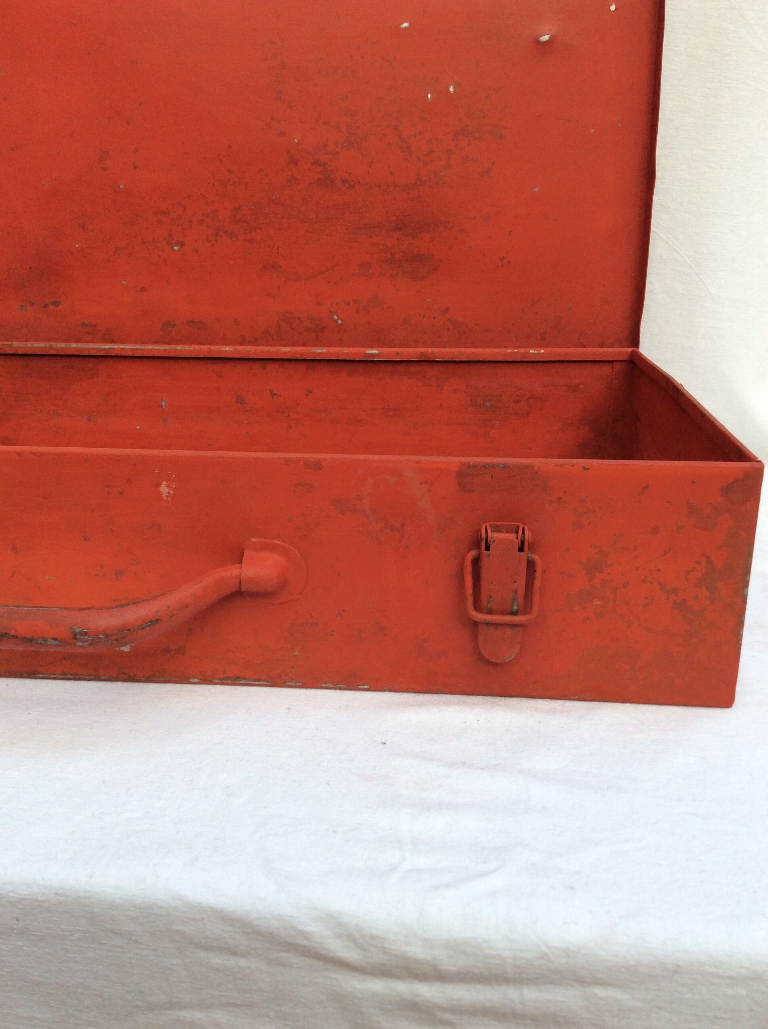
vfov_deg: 56.9
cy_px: 514
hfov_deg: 44.1
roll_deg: +0.5
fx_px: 949
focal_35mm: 32
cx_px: 384
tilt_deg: -17.7
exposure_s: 1/100
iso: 50
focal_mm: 3.3
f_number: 2.4
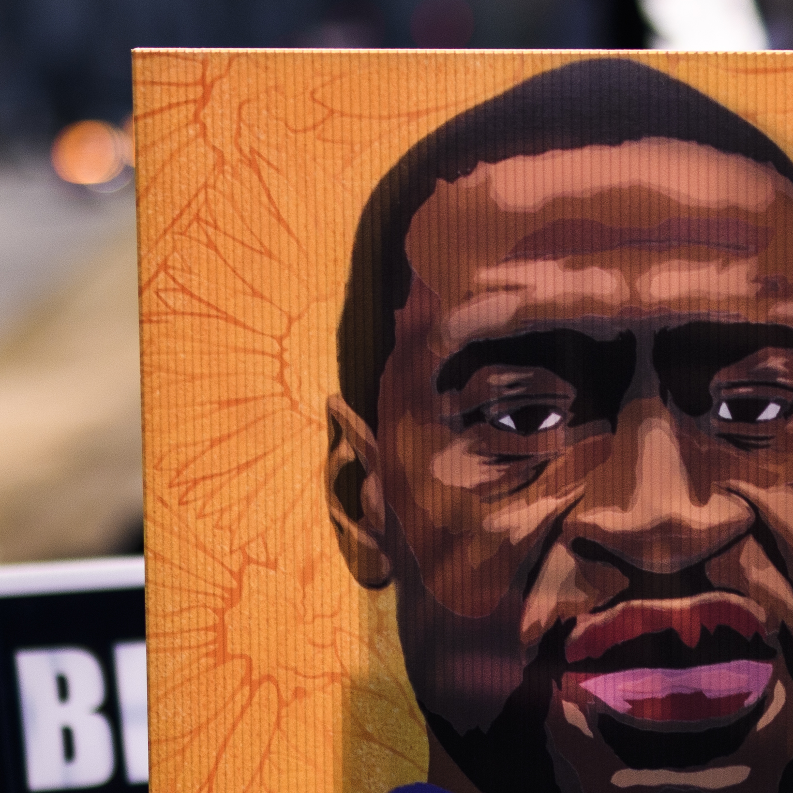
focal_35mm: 214
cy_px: 554
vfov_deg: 8.2
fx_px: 5546
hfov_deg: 8.2
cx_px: 697
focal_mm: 50
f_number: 1.4
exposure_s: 1/8000
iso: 80
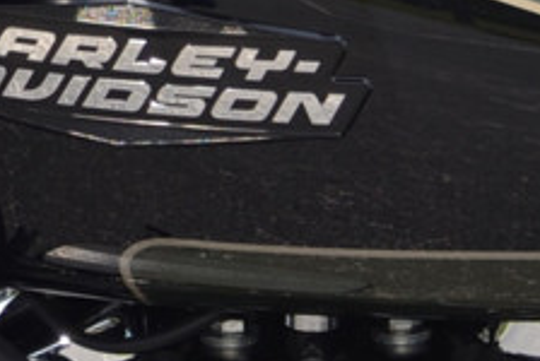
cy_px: -561
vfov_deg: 3.5
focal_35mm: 385
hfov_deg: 5.3
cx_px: -301
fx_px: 5782
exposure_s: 1/200
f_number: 7.1
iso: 100
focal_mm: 48
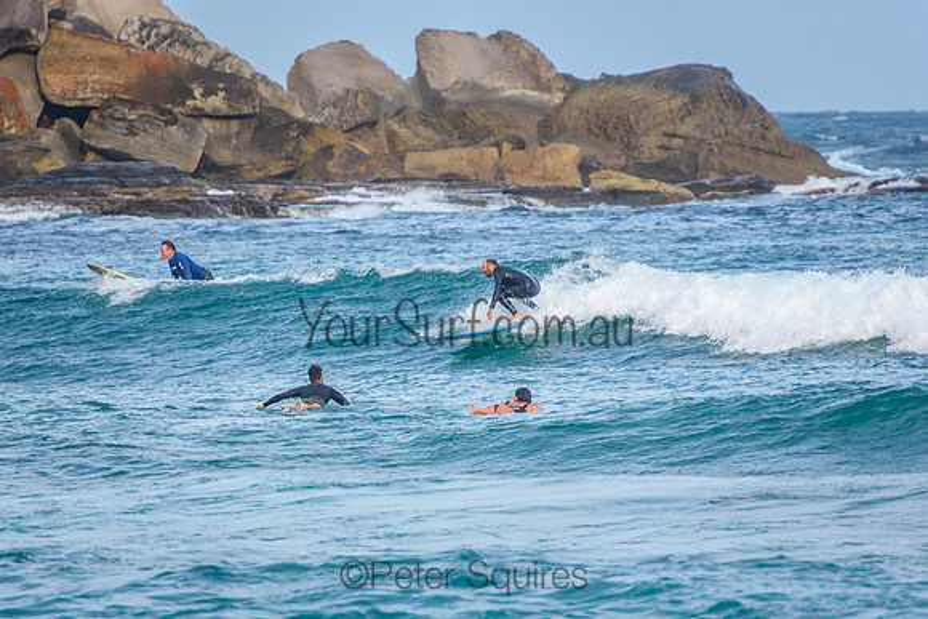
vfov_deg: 2.3
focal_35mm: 600
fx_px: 15470
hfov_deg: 3.4
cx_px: 464
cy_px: 310
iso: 400
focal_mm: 400
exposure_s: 1/1000
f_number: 5.6
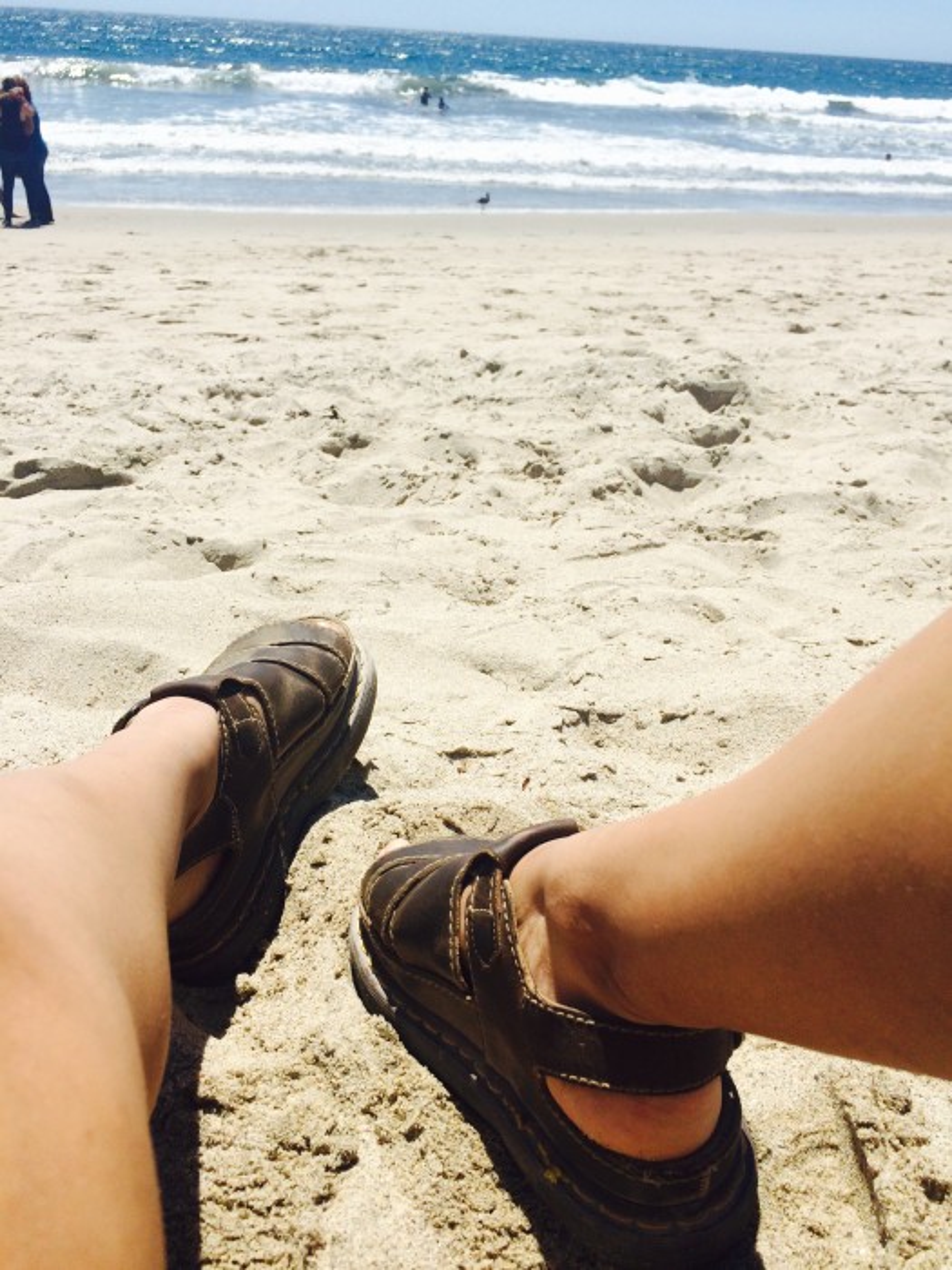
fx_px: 1063
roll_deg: -1.7
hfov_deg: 48.2
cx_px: 476
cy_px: 635
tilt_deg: -30.7
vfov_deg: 61.7
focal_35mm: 29
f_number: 2.2
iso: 32
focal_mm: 4.15
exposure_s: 1/3731
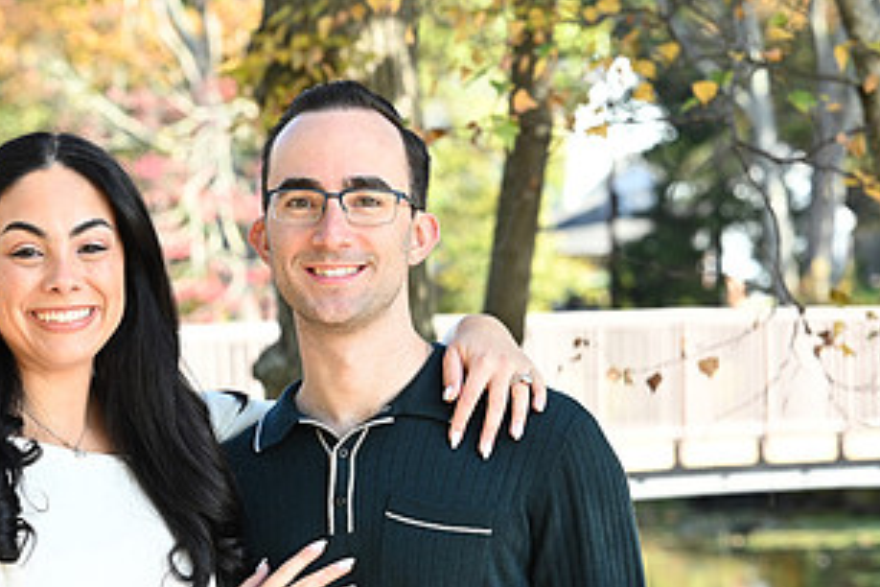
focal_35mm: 161
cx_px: 219
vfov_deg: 8.5
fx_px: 3935
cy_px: 499
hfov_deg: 12.7
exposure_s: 1/160
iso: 320
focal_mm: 85
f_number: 5.6
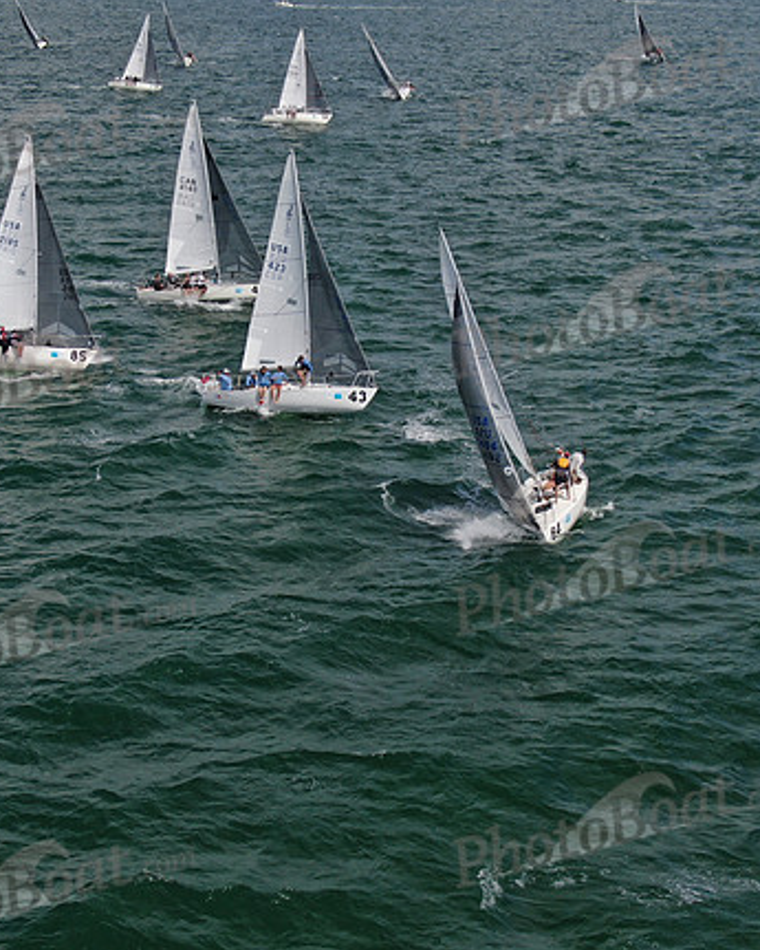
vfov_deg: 30.0
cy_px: 477
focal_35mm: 63
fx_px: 1771
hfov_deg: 24.2
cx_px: 326
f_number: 3.8
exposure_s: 1/1250
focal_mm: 8.6
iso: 100
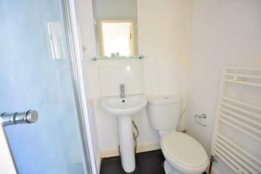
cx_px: 130
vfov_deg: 77.3
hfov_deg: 100.4
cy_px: 87
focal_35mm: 15
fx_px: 109
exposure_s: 1/15
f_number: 3.5
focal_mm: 10
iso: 500
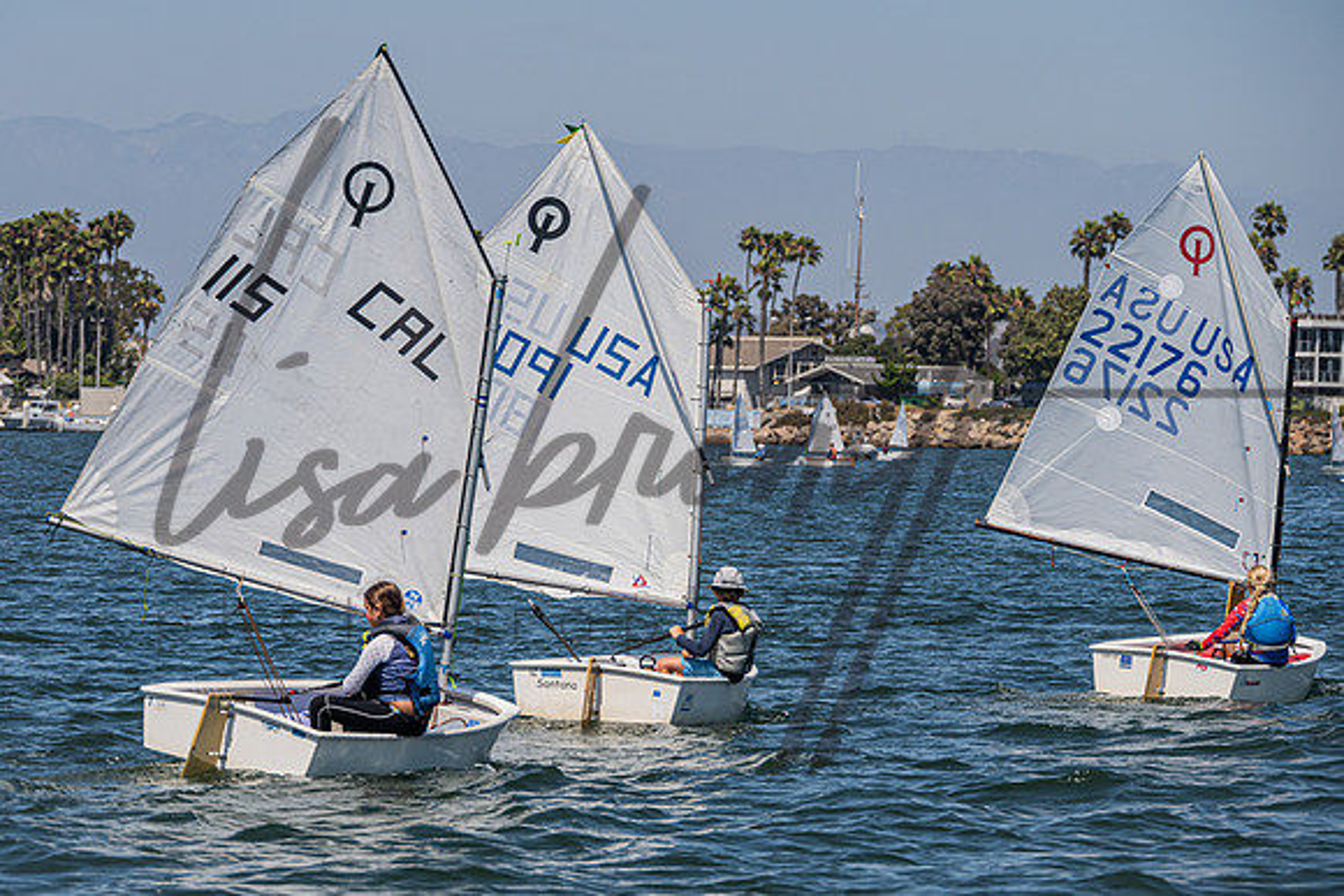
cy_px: 455
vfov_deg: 6.4
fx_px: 7983
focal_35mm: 214
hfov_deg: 9.6
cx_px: 583
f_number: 7.6
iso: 250
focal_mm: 170
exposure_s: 1/1250
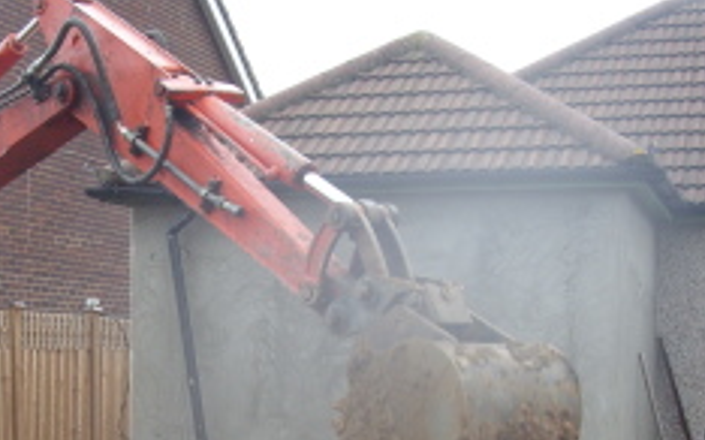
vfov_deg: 14.6
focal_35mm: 88
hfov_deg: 23.4
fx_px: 1690
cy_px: 422
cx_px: 202
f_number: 2.8
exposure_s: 1/135
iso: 50
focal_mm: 6.3
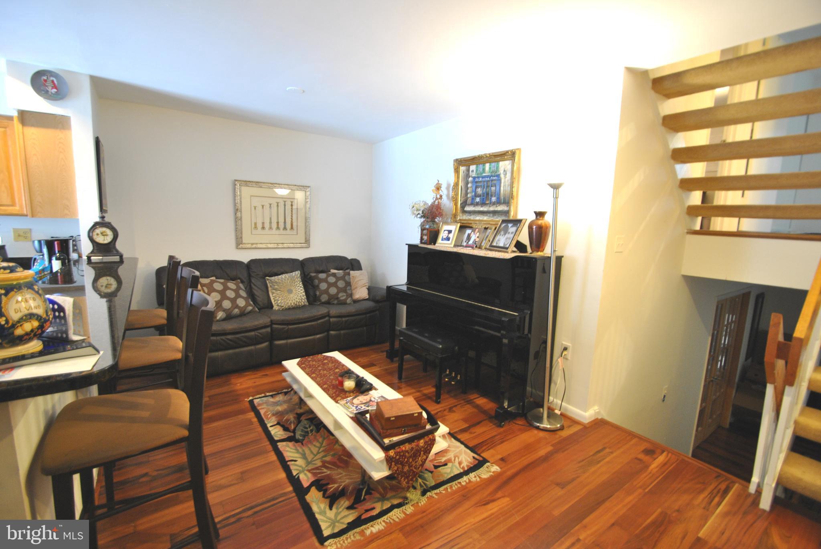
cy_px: 274
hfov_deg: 100.3
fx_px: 342
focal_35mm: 15
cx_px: 410
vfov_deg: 77.5
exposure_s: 1/6
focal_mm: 10
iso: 400
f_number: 3.5
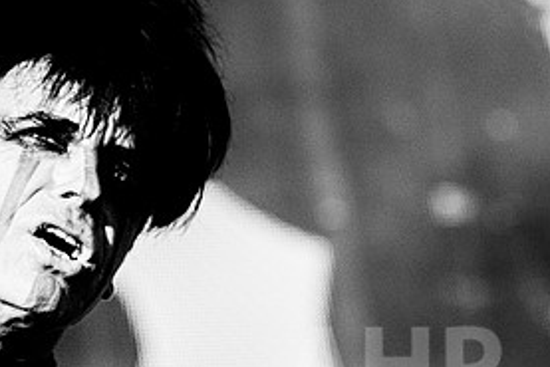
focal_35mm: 347
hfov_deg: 5.9
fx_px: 5304
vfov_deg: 4.0
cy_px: 112
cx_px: 77
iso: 800
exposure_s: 1/4000
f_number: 4.5
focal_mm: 150
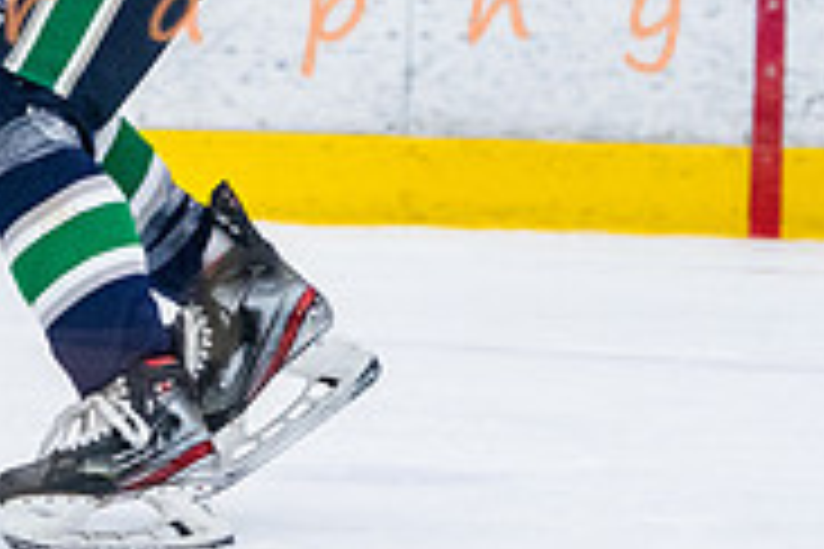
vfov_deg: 1.8
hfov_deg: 2.7
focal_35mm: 773
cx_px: -40
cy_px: -333
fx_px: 17692
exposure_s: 1/640
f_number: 2.8
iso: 2200
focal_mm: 125
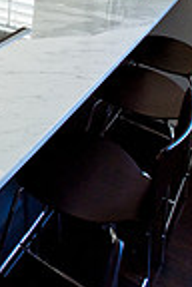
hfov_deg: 21.5
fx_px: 424
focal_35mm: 53
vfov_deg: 34.5
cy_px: 8
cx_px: -93
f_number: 8
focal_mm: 17
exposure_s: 1/50
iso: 2000
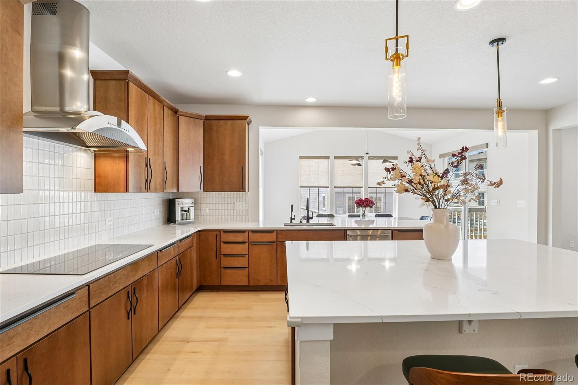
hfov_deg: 95.0
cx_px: 289
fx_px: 265
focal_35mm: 16
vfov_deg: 72.0
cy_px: 192
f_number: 8
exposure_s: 1/30
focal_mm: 11
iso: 200
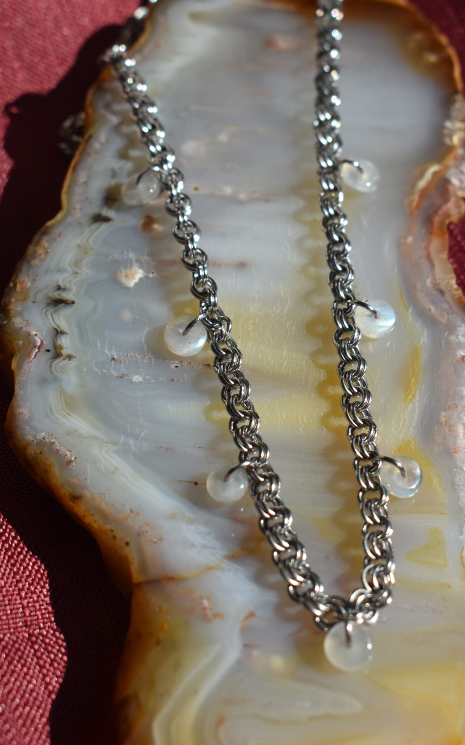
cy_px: 357
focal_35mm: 76
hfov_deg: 17.1
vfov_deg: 27.1
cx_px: 271
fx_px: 1541
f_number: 8
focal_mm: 38
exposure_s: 1/320
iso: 100
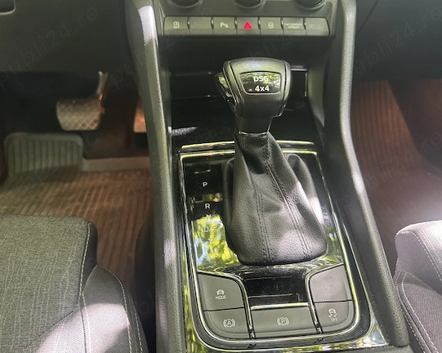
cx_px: 218
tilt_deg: -39.3
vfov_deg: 54.9
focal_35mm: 26
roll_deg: -3.0
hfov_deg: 66.1
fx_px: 340
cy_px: 179
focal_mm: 6.76
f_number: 1.78
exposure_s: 1/60
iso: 640
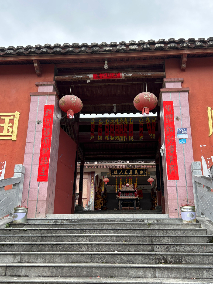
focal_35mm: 32
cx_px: 115
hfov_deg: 44.1
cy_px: 164
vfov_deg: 56.6
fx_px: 263
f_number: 1.5
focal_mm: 5.7
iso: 40
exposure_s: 1/204
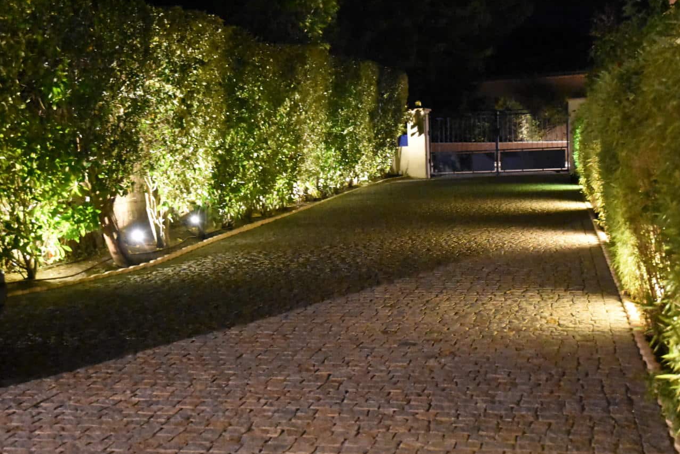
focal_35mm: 53
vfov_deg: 25.5
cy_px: 240
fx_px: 1001
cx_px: 383
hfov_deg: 37.5
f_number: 3.5
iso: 16000
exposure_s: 1/10
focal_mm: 30
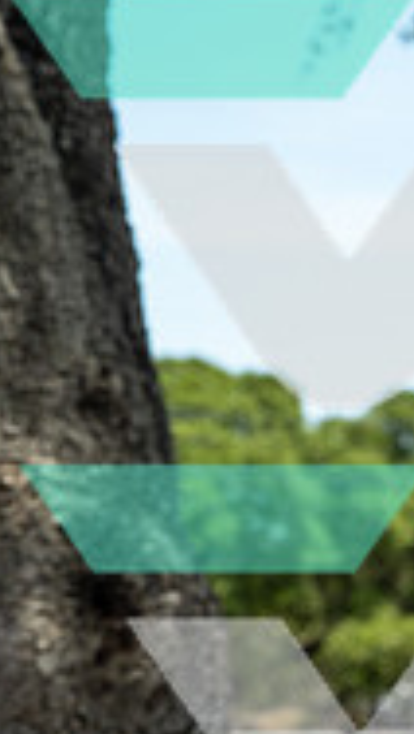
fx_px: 3584
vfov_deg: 11.6
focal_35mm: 184
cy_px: 673
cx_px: 1015
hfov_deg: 6.3
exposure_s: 1/125
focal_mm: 57
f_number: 10
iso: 100
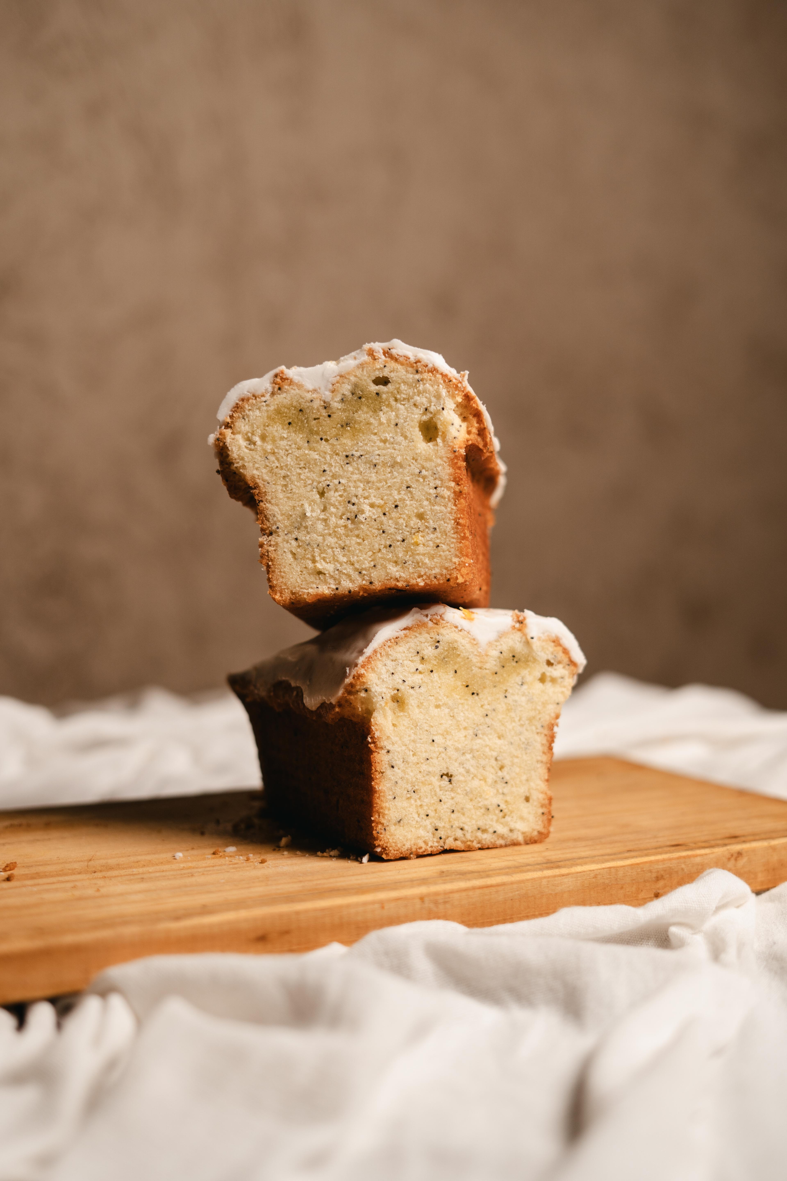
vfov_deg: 39.6
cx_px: 394
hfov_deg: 27.0
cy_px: 590
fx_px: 1639
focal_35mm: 50
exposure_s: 1/200
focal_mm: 50
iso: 160
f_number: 2.5
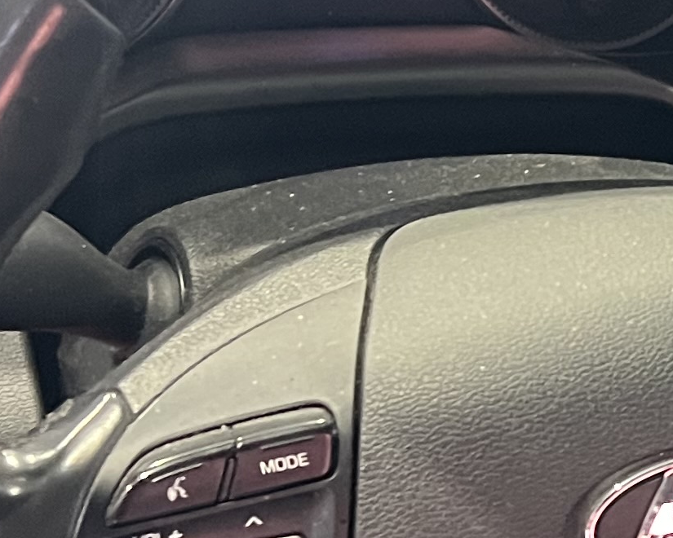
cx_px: 954
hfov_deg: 14.6
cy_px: 486
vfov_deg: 12.3
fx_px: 2470
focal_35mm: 124
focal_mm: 5.7
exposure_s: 1/60
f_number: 1.5
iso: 500
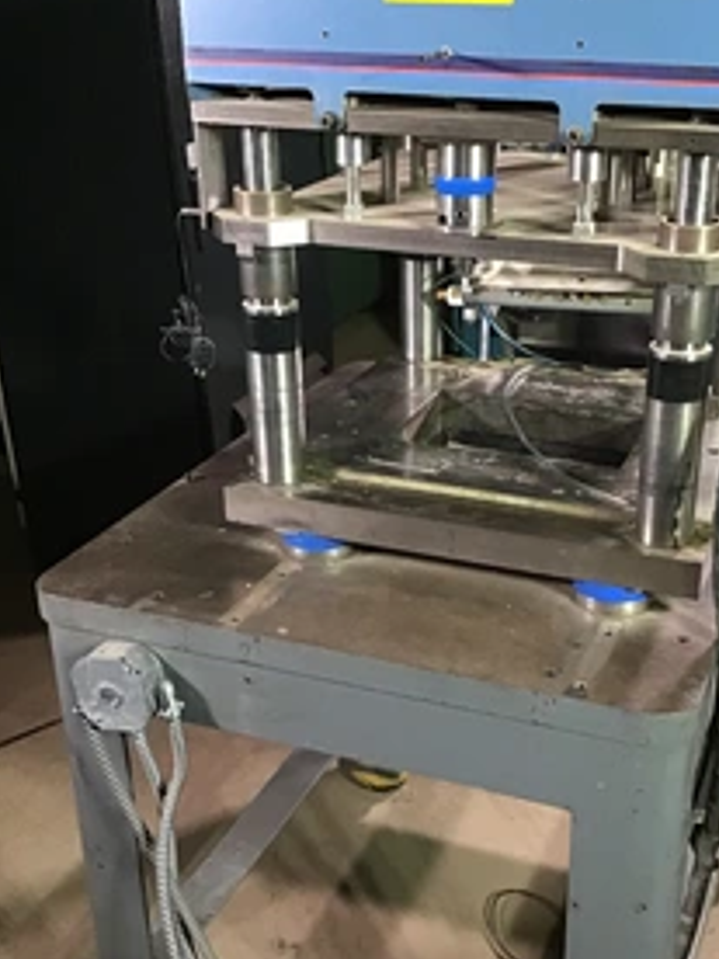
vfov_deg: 42.0
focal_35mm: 45
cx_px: 452
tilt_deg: -27.0
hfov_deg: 32.0
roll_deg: +1.7
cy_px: 532
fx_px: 1246
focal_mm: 3.3
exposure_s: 1/17
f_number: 2.4
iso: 200
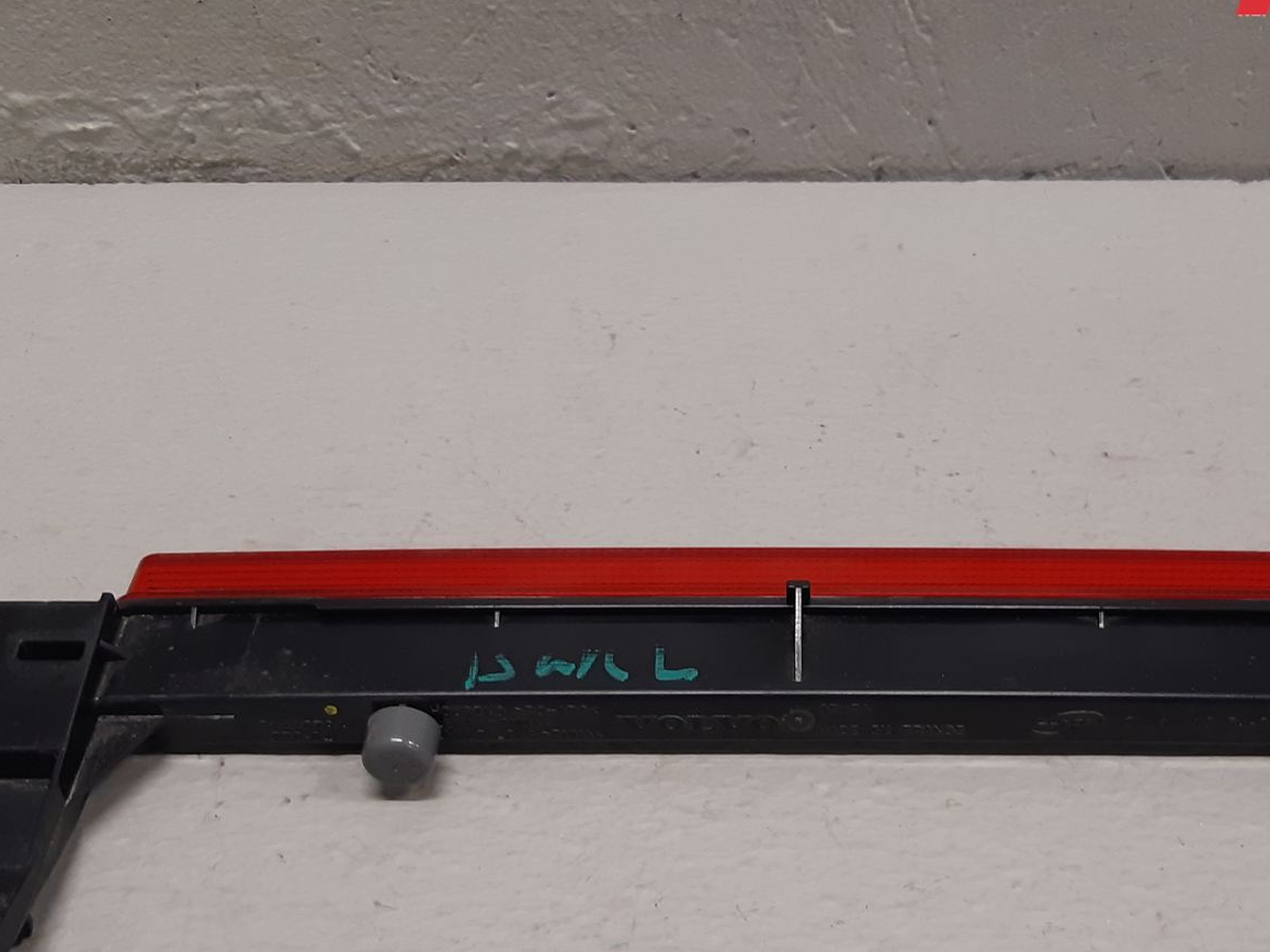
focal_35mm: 46
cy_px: 672
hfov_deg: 41.0
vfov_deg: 31.1
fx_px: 1687
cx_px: 786
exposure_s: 1/50
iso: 100
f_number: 1.7
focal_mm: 3.93
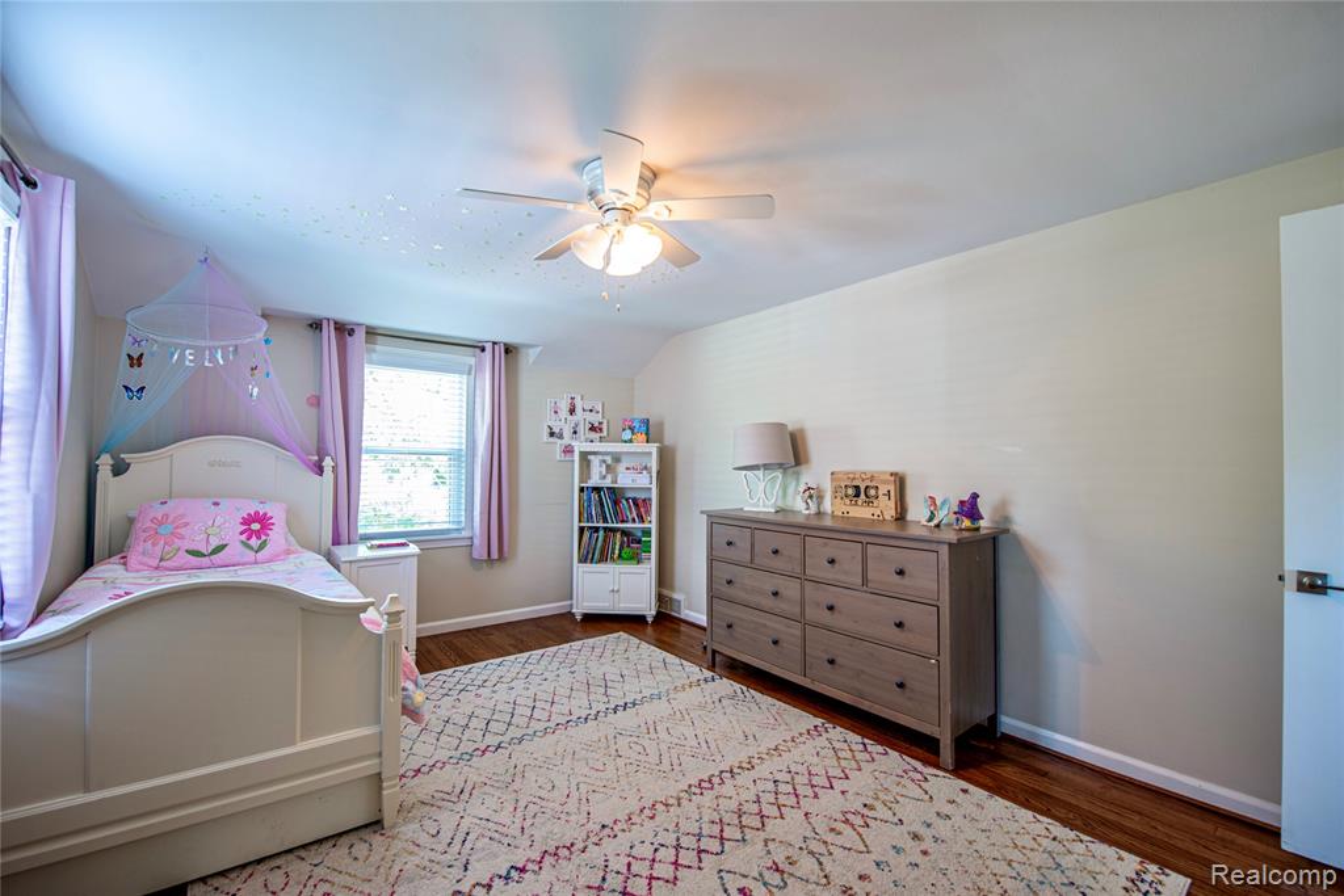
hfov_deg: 100.4
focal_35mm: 15
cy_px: 448
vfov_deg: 77.3
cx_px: 672
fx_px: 560
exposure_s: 1/3
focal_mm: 15
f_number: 6.3
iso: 200
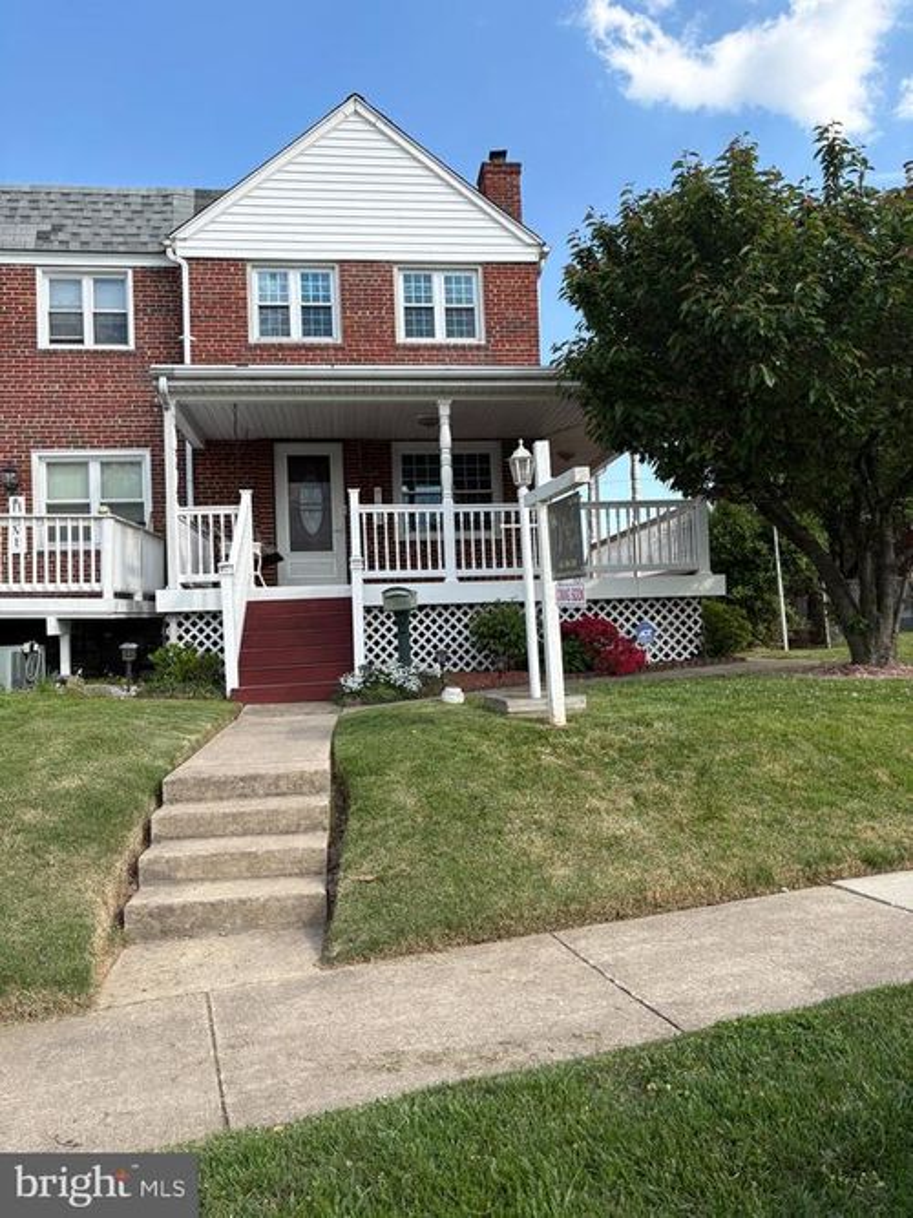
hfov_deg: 53.0
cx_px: 456
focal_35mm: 26
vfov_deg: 67.3
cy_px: 609
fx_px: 915
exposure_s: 1/1337
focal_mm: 5.96
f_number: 1.6
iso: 50
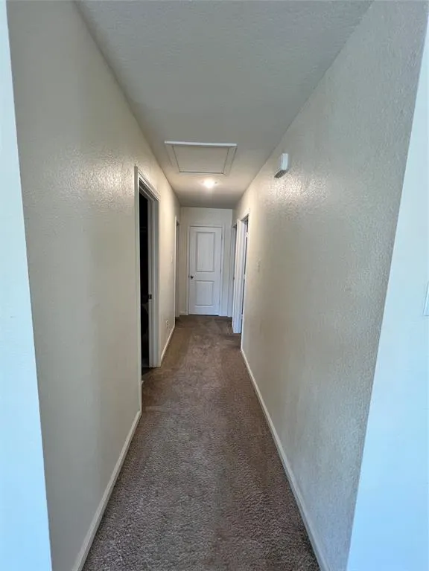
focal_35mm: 13
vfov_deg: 106.2
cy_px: 286
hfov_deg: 89.9
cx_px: 214
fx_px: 215
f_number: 1.8
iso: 160
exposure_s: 1/60
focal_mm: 1.57
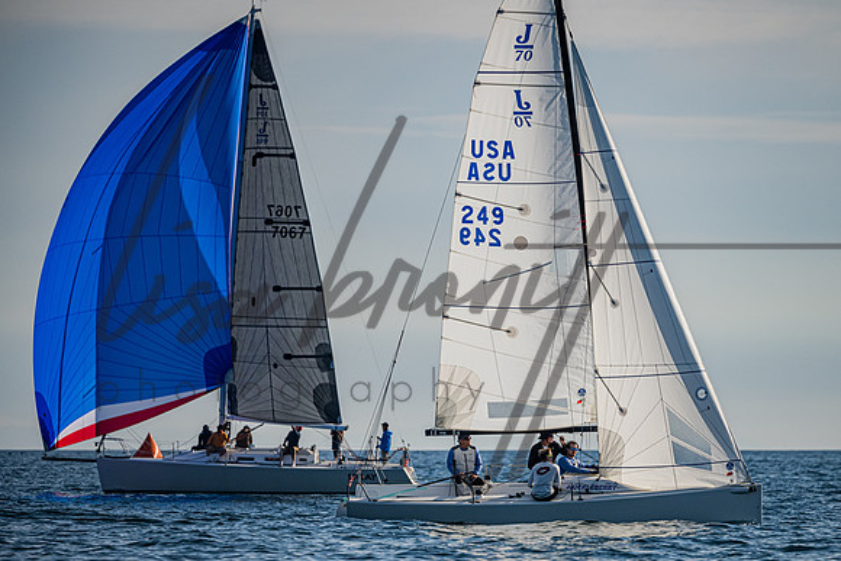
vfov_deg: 3.7
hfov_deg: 5.5
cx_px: 504
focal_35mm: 376
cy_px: 300
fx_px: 8780
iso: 400
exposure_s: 1/6400
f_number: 5.3
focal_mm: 310
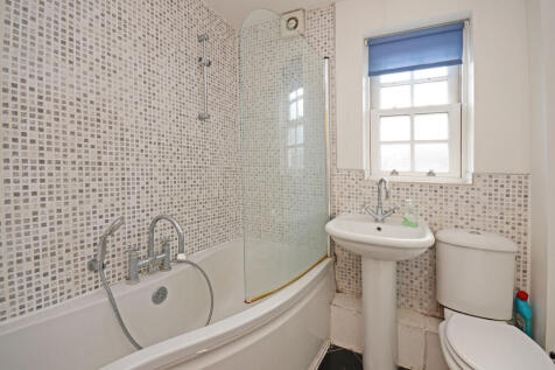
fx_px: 231
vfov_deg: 77.3
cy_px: 185
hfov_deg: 100.4
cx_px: 278
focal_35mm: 15
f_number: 7.1
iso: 250
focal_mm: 10
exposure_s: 1/40
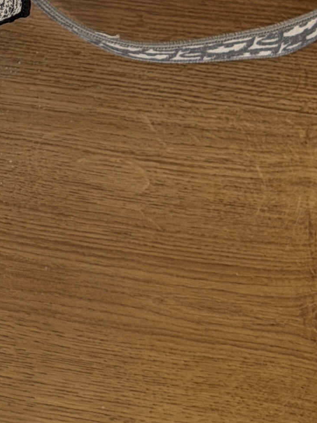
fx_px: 2442
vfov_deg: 9.4
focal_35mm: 200
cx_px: -221
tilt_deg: -54.3
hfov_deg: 7.3
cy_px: -362
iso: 125
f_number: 1.78
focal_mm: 6.76
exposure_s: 1/60
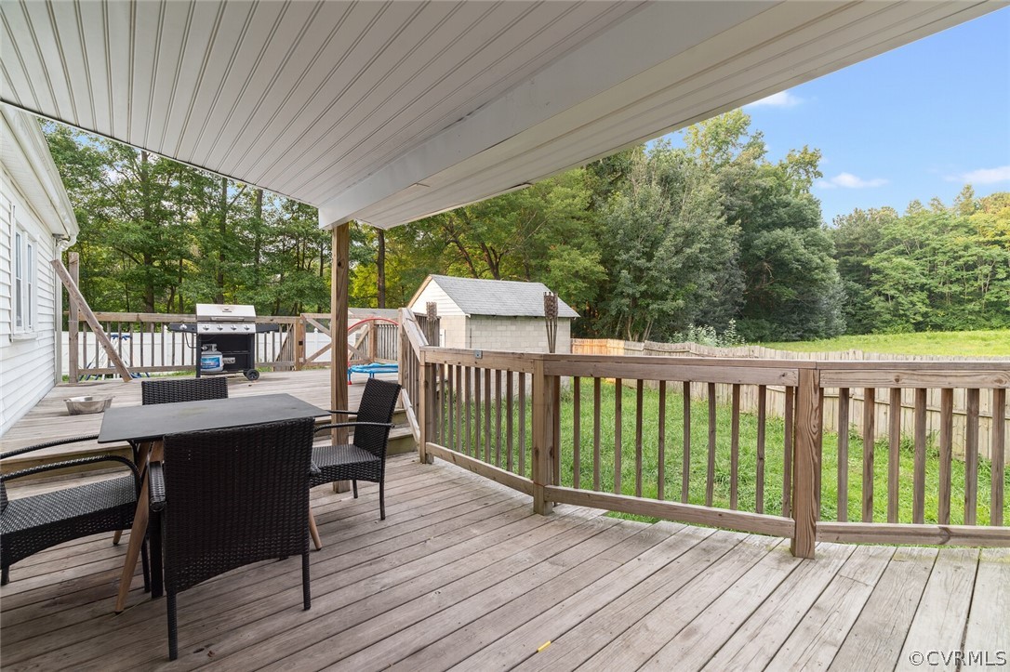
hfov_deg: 96.8
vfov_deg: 73.7
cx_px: 505
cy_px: 336
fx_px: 449
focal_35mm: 16
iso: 100
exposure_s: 1/6
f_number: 8
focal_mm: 16
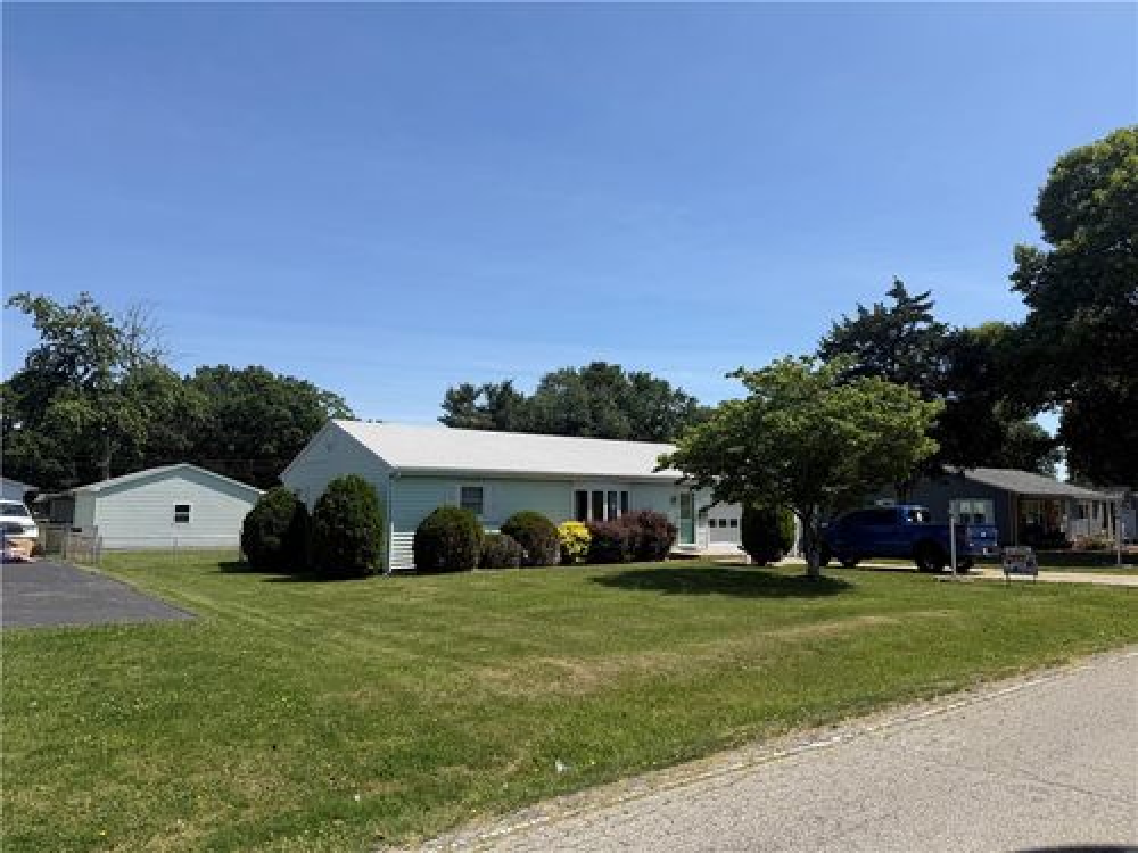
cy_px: 426
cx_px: 569
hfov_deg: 71.6
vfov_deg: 56.8
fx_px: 789
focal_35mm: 24
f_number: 1.78
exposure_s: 1/5319
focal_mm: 6.76
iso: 80
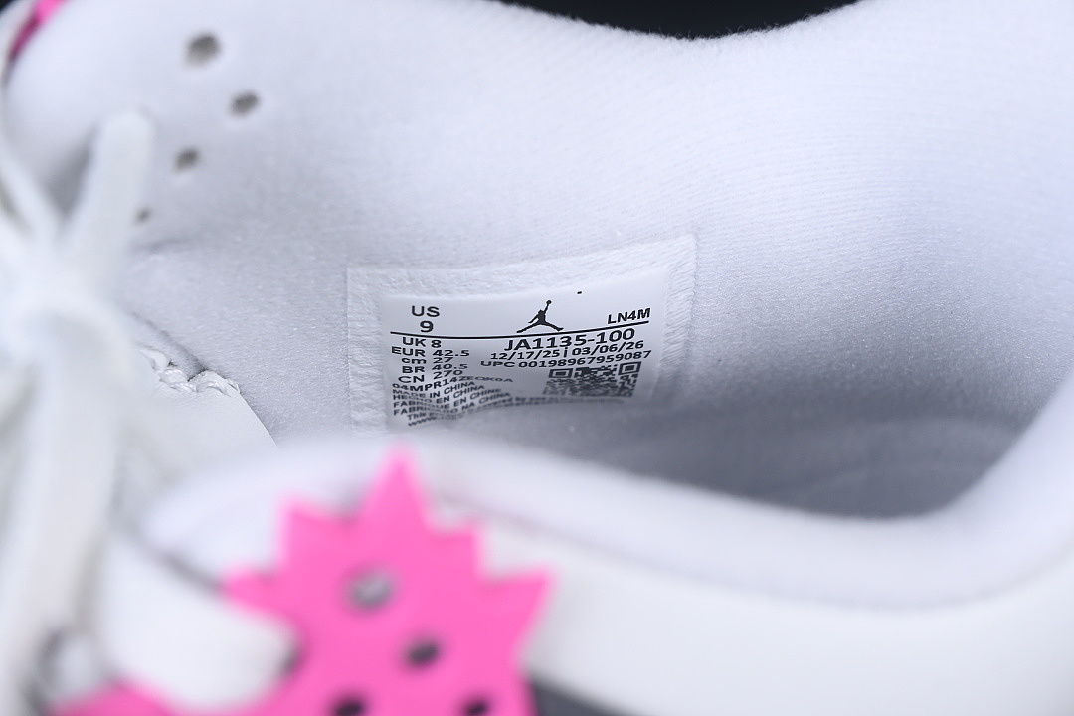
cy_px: 358
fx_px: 2237
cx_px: 537
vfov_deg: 18.2
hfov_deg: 27.0
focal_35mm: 75
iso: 160
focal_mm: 50
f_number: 7.1
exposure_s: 1/80
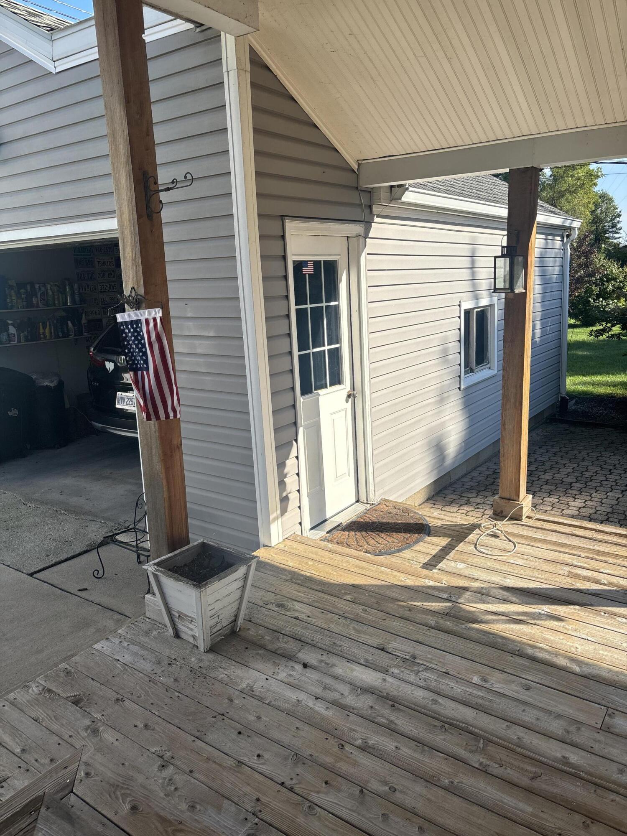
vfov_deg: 67.3
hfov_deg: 53.1
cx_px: 314
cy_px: 418
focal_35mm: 26
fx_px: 628
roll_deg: +1.3
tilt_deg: -11.9
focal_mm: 5.96
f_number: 1.6
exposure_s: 1/1751
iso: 50
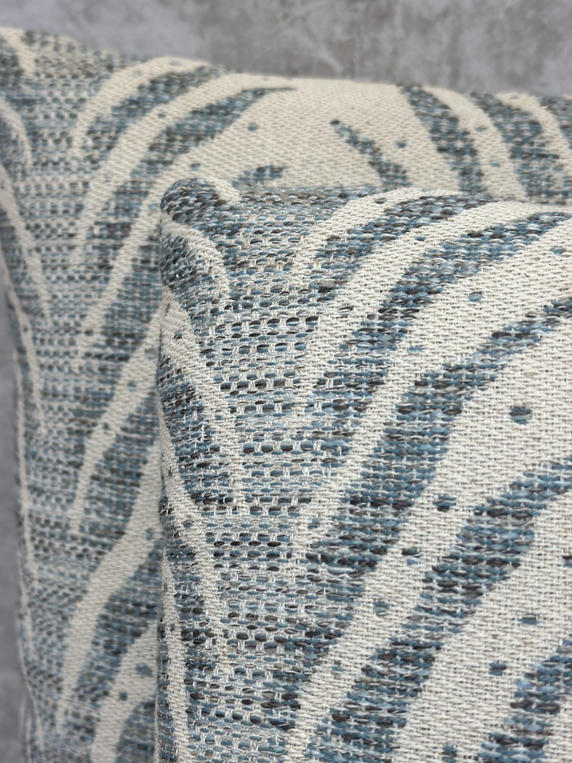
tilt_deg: -20.8
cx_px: 250
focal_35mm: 57
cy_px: 440
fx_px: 1256
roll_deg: +1.3
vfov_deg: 33.7
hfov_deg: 25.6
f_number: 1.78
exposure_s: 1/358
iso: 80
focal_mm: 6.86
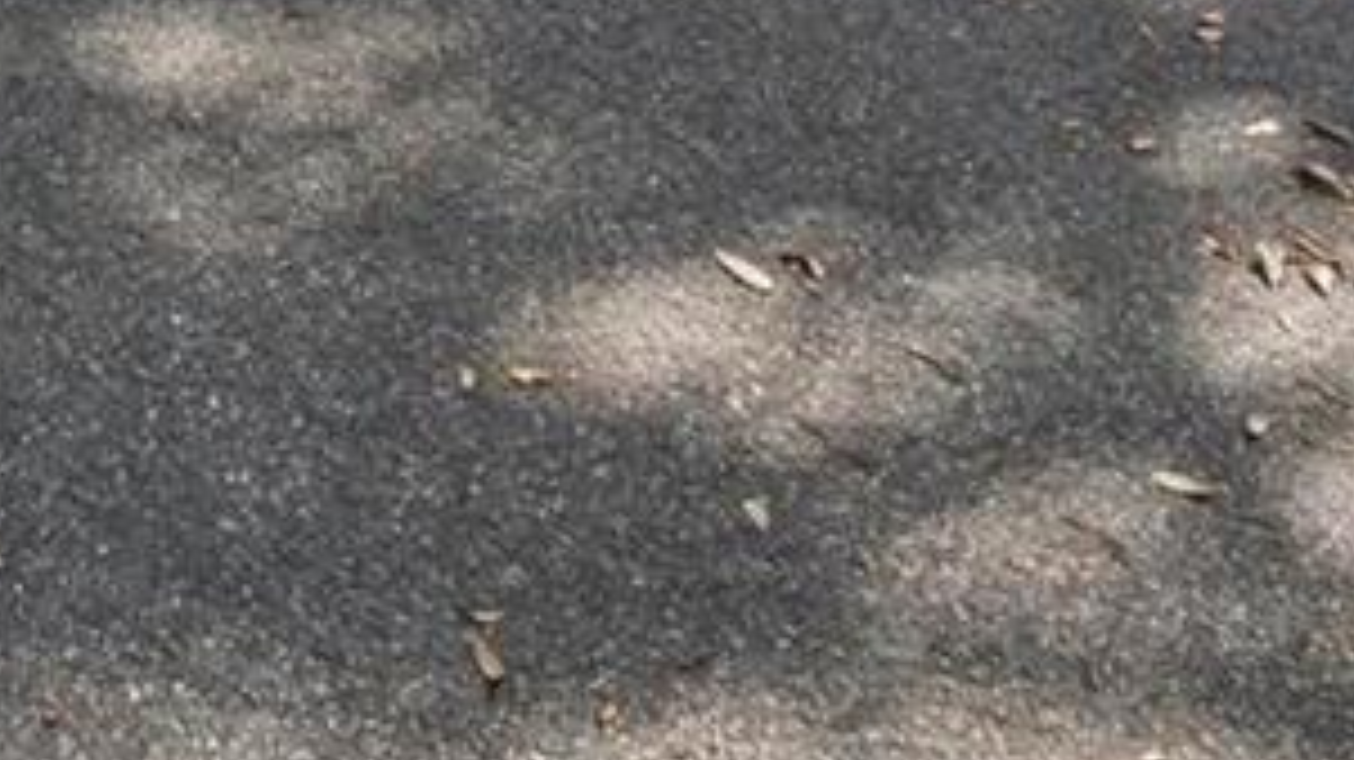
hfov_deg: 21.8
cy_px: -1480
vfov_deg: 10.2
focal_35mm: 89
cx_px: -360
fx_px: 3194
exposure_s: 1/200
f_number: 8
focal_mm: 16
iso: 800
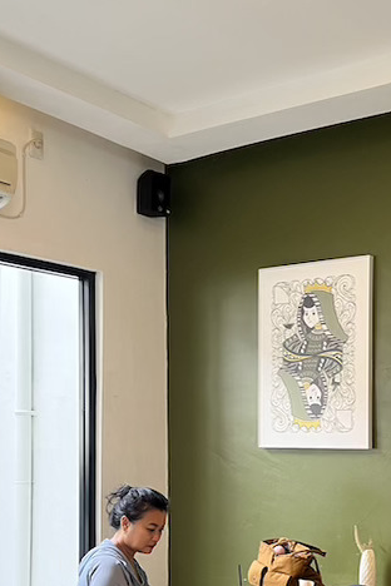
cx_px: 323
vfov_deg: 37.5
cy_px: 422
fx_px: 847
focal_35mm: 52
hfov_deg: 25.5
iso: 64
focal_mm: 5.1
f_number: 1.6
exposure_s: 1/50
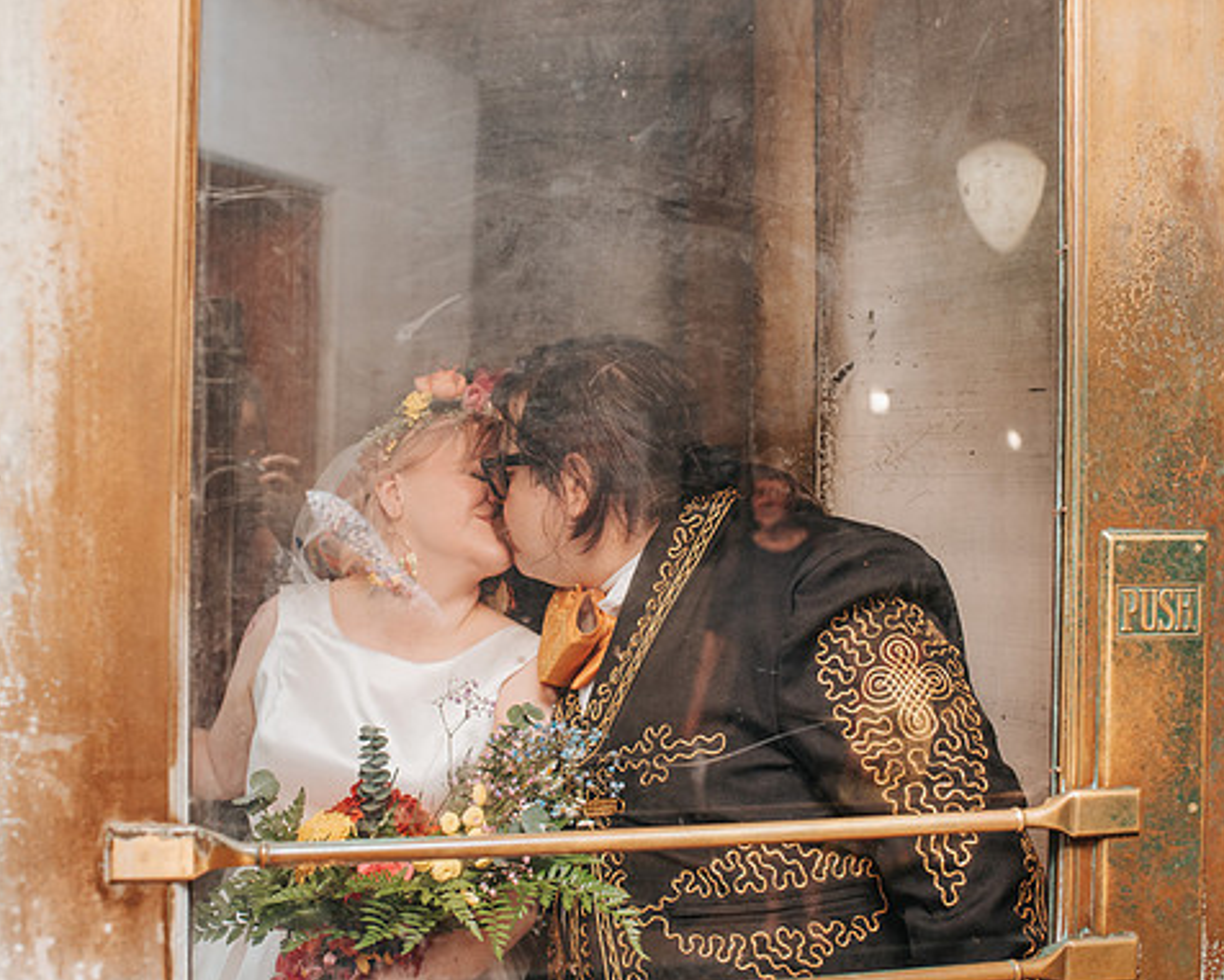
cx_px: 581
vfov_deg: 37.3
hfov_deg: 45.8
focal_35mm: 40
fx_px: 1449
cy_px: 495
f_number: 3.5
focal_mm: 35
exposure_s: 1/200
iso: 1000
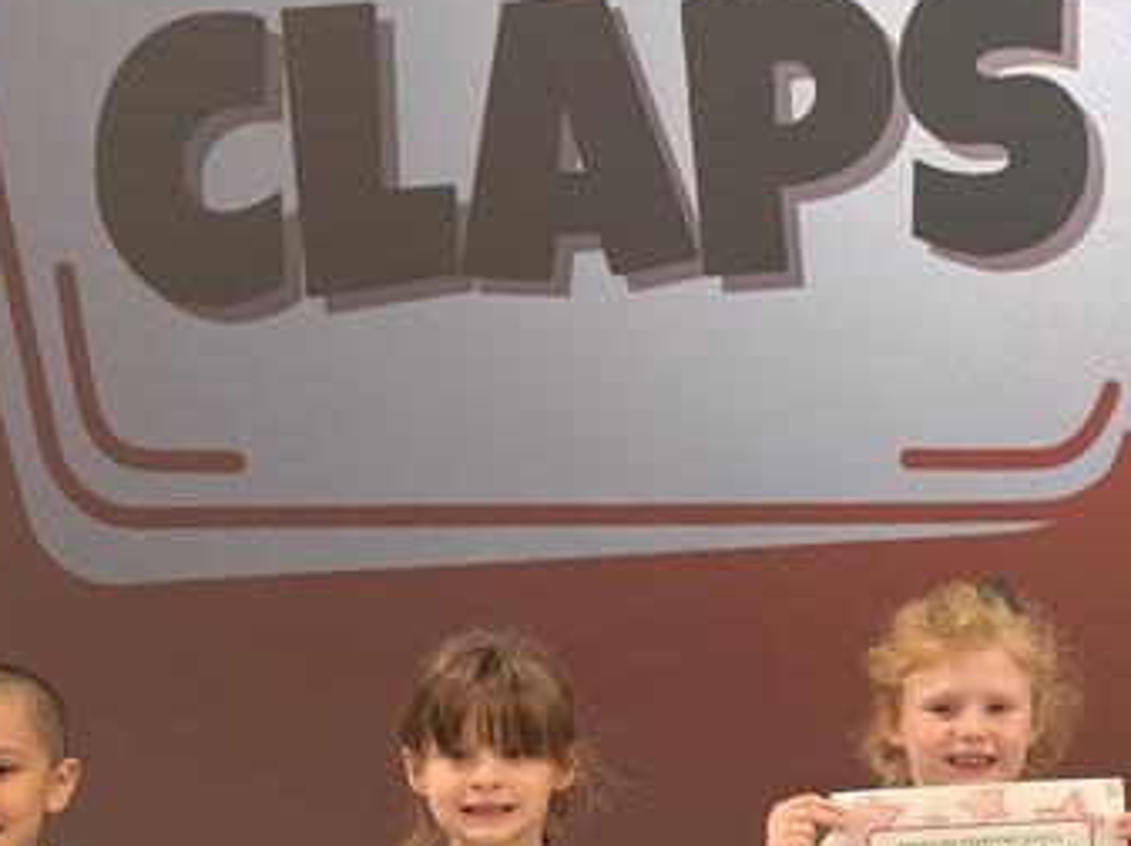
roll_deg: -0.5
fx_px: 2383
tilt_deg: -8.2
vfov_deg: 19.9
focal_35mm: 73
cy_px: 705
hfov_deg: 25.1
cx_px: 1191
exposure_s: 1/90
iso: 200
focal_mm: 6.76
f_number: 1.78
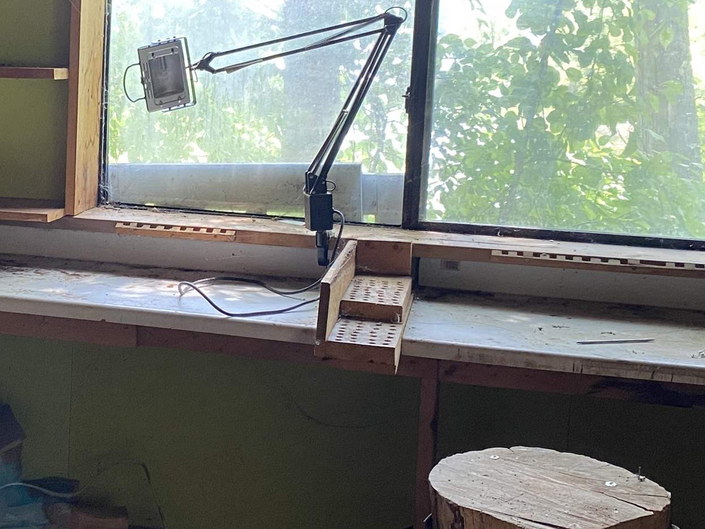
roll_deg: -1.1
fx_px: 1303
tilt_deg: -6.6
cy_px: 188
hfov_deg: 29.1
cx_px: 81
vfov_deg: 22.9
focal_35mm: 64
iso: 125
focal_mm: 4.25
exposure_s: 1/77
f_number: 1.8
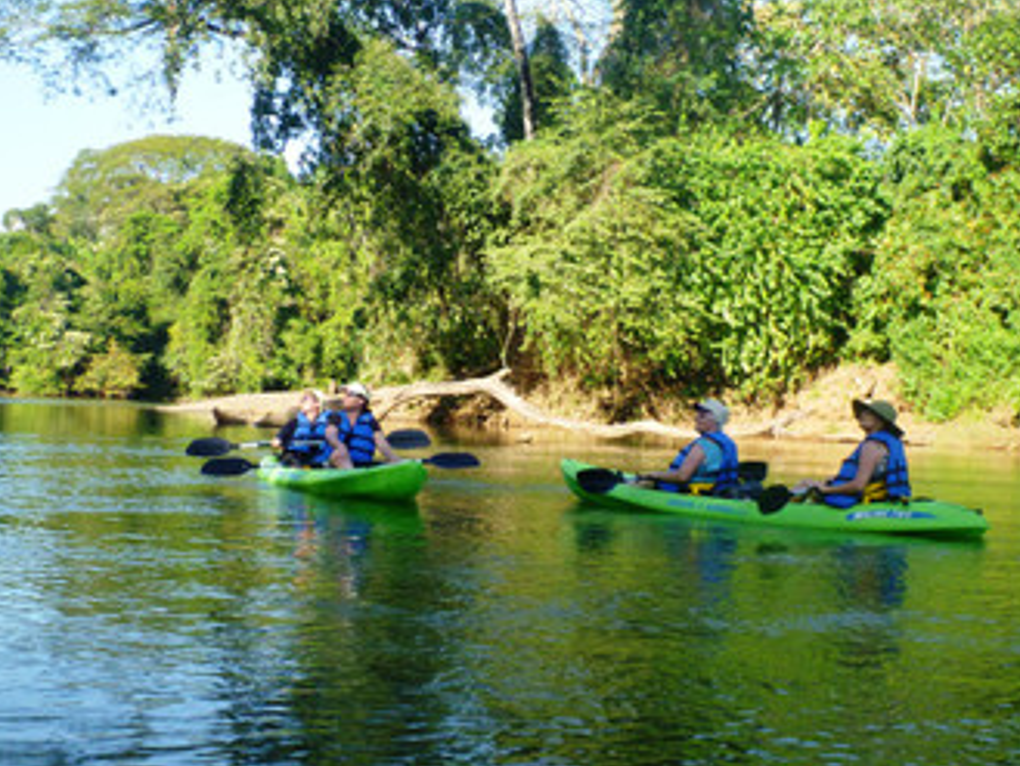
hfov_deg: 38.2
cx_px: 487
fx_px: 1474
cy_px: 367
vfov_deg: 29.1
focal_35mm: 50
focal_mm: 8.4
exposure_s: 1/500
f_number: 4.5
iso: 400
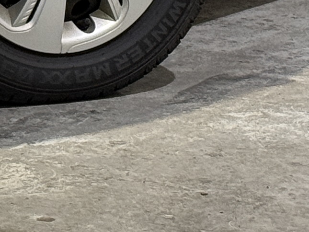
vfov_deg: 4.8
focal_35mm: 300
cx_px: -84
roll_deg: -0.4
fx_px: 2678
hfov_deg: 6.6
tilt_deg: +0.0
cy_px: -439
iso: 160
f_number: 1.78
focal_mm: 6.76
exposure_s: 1/60
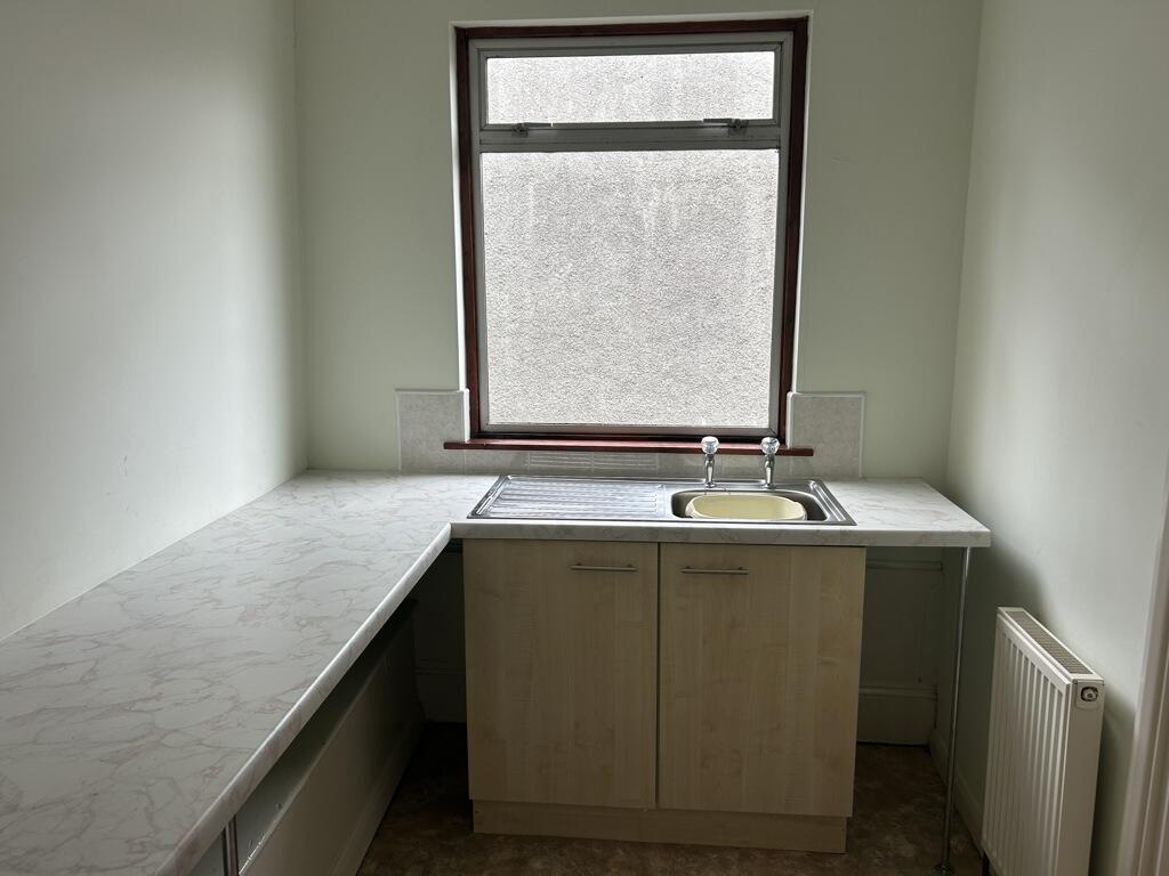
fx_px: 878
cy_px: 438
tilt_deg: -13.3
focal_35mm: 26
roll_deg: +1.0
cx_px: 584
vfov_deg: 53.1
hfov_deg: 67.3
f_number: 1.5
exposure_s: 1/121
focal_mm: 5.7
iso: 40
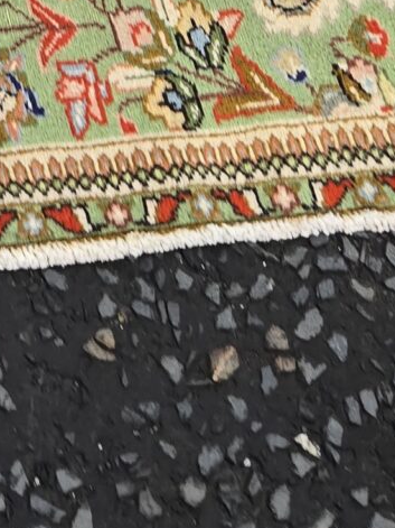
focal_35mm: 125
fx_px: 1903
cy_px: -765
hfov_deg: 10.0
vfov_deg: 12.3
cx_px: -619
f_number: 1.7
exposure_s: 1/180
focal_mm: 6.3
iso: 32
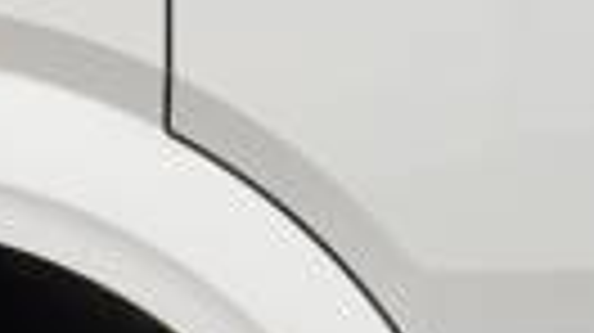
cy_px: 558
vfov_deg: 4.3
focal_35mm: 283
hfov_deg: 7.5
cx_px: -202
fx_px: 4447
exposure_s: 1/200
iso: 100
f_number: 4.5
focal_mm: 55.5
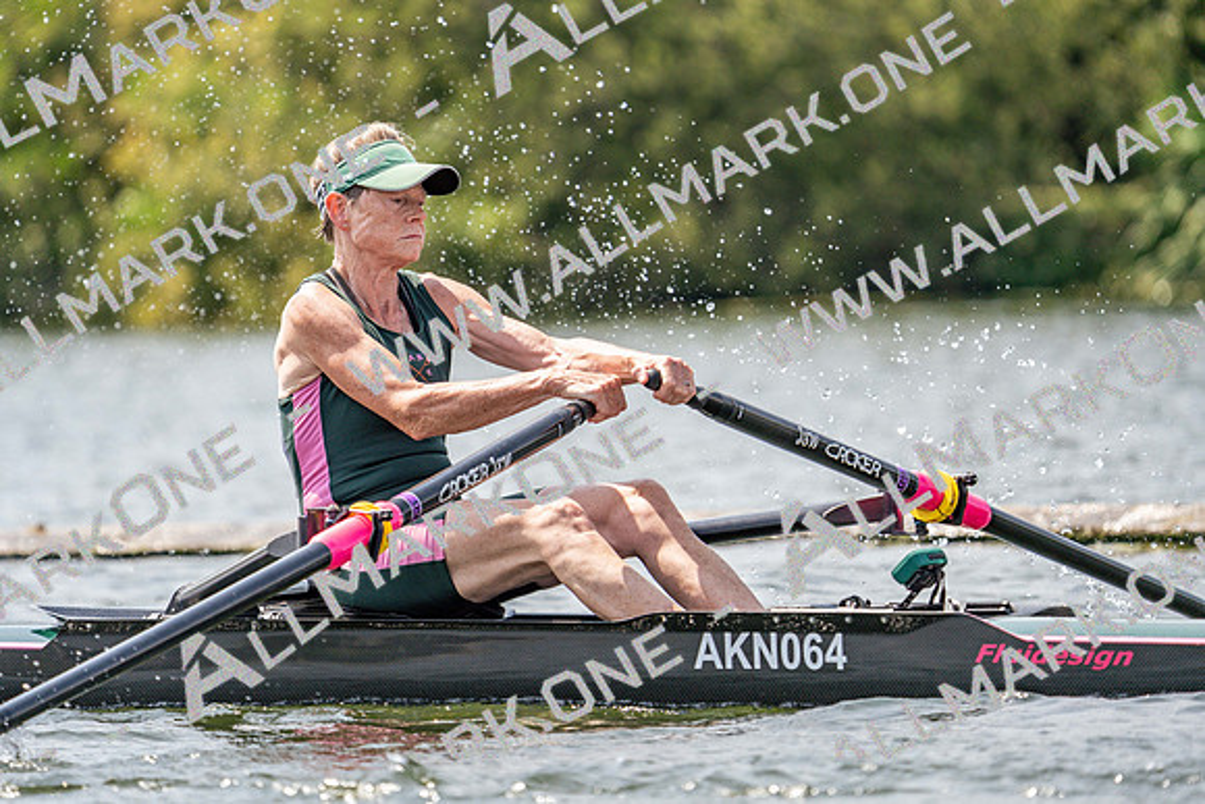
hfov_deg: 5.2
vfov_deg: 3.4
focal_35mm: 400
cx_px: 602
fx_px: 13391
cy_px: 402
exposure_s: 1/1600
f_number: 6.3
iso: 400
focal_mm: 400
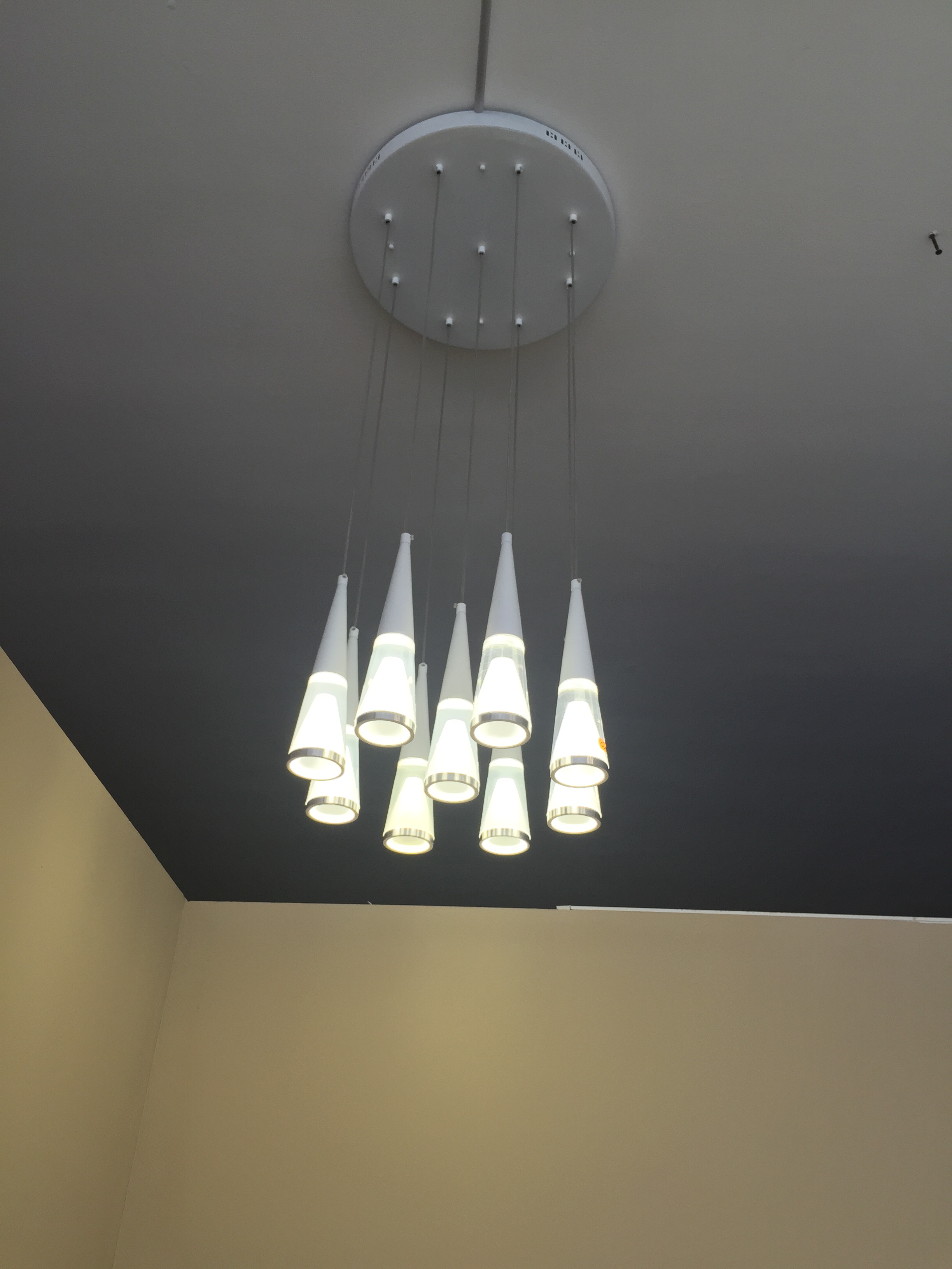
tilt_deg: +36.1
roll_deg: -3.1
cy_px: 634
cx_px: 476
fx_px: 1063
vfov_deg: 61.7
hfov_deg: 48.2
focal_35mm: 29
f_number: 2.2
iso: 50
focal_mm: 4.15
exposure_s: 1/100
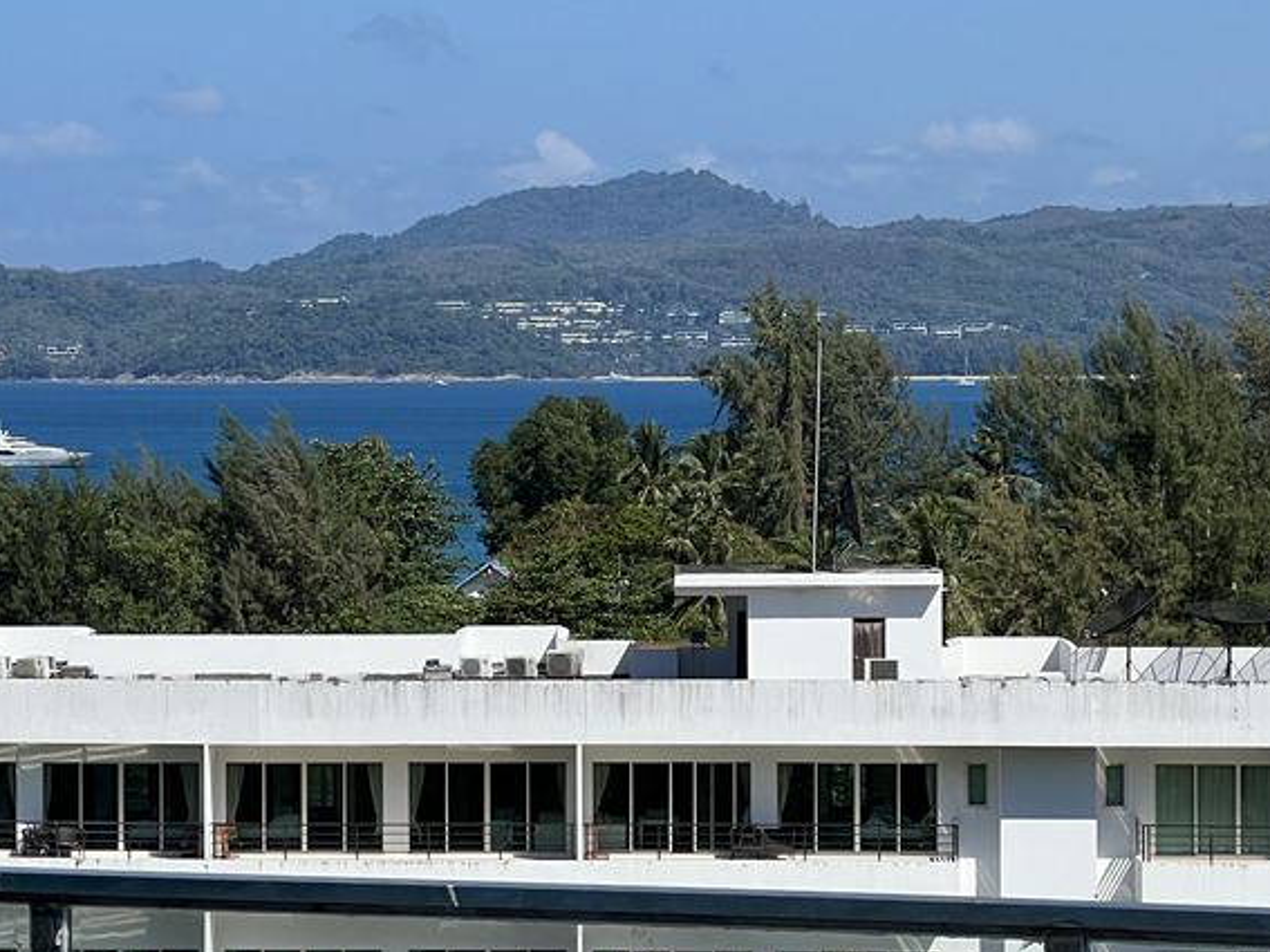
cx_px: 31
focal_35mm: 163
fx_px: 5979
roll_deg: +0.5
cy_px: 591
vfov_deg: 9.1
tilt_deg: -2.6
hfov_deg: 12.0
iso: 32
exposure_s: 1/1054
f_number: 2.8
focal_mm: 9
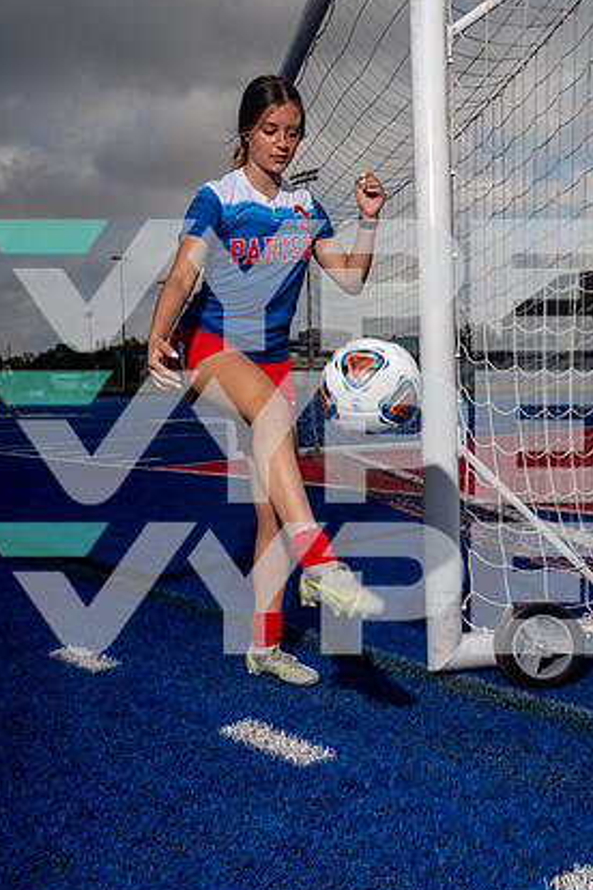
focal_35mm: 37
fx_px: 914
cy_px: 439
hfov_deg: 35.9
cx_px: 301
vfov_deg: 51.9
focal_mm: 34
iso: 100
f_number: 5.6
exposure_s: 1/250
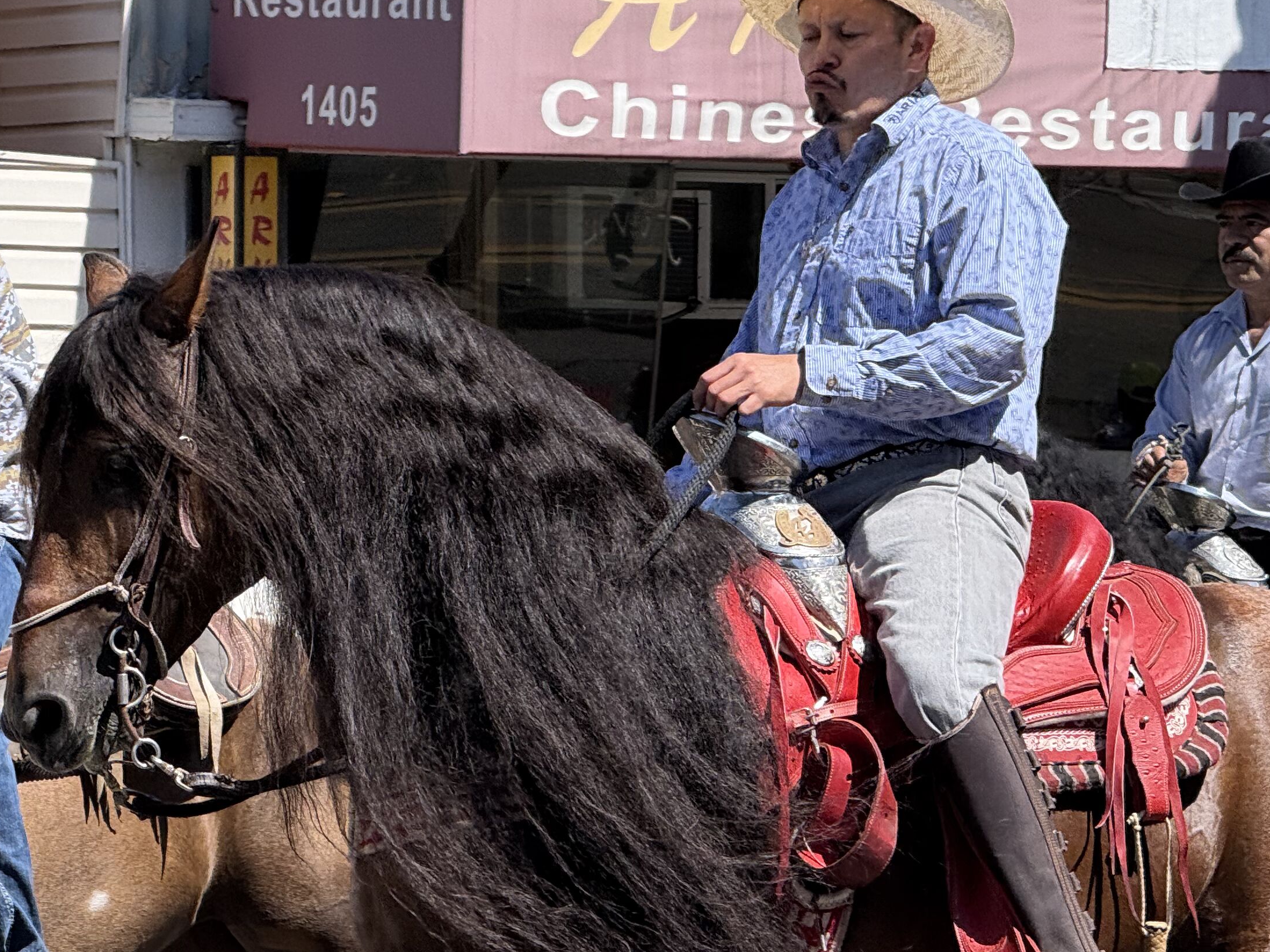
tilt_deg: -0.4
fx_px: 8109
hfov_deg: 8.9
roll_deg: -0.5
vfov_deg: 6.7
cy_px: 666
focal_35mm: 221
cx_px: 115
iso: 80
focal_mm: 15.66
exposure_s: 1/2024
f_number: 2.8
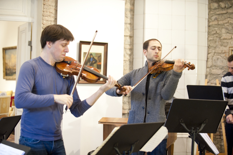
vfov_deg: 19.4
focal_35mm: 70
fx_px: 453
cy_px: 78
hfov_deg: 28.9
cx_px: 116
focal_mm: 70
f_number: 2.8
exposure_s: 1/60
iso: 1600
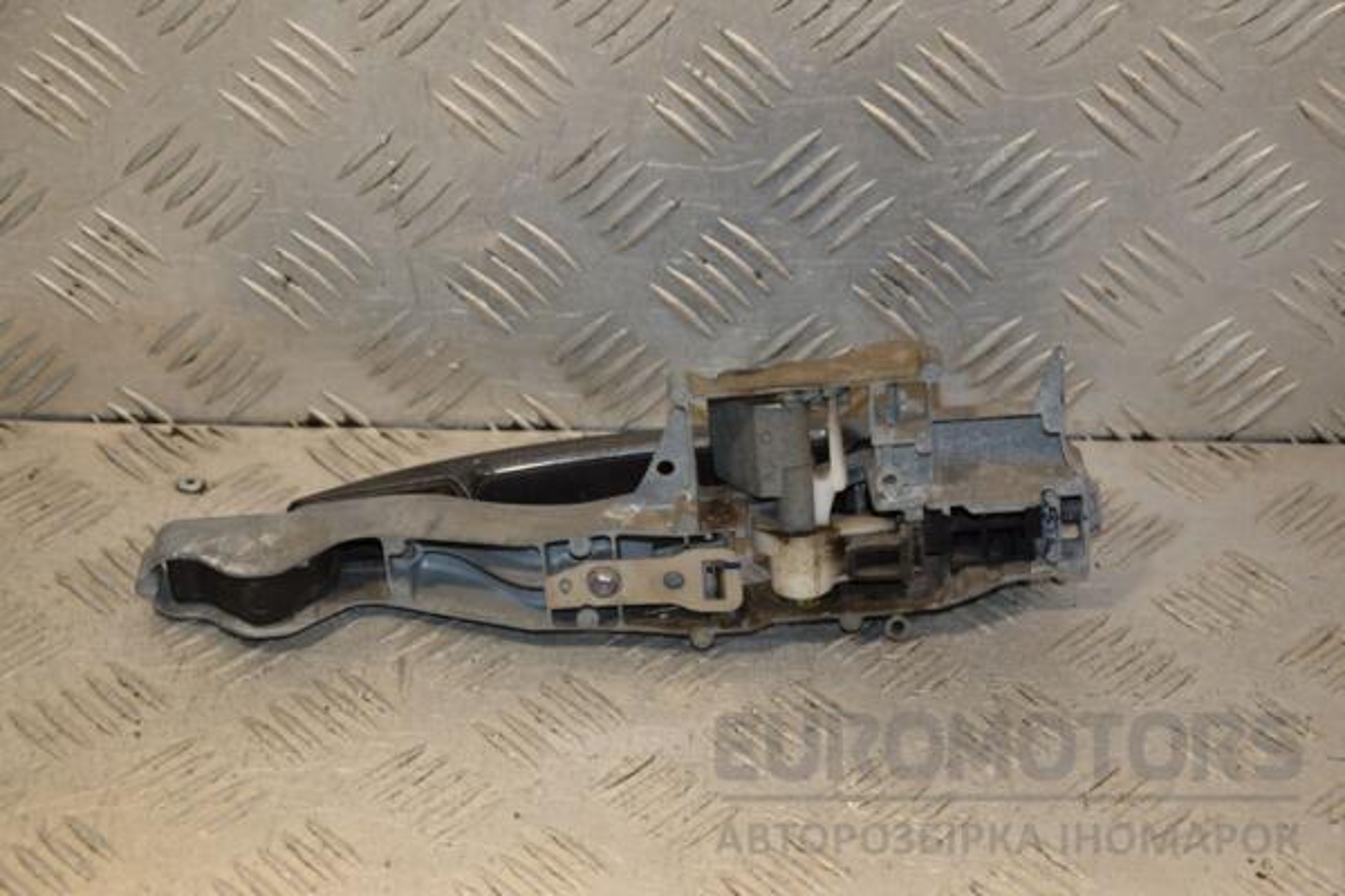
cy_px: 448
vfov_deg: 15.7
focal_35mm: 87
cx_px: 672
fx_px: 3250
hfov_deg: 23.4
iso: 800
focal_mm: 58
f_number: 6.3
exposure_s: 1/200
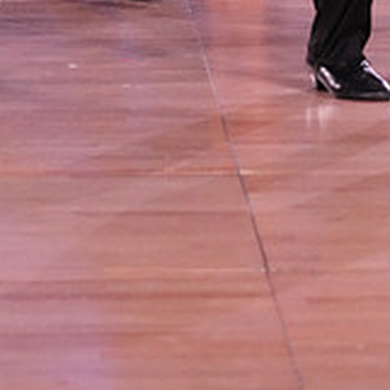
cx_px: 360
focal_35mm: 261
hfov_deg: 6.7
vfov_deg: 6.6
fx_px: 3327
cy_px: -276
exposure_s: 1/160
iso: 6400
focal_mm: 85
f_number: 10
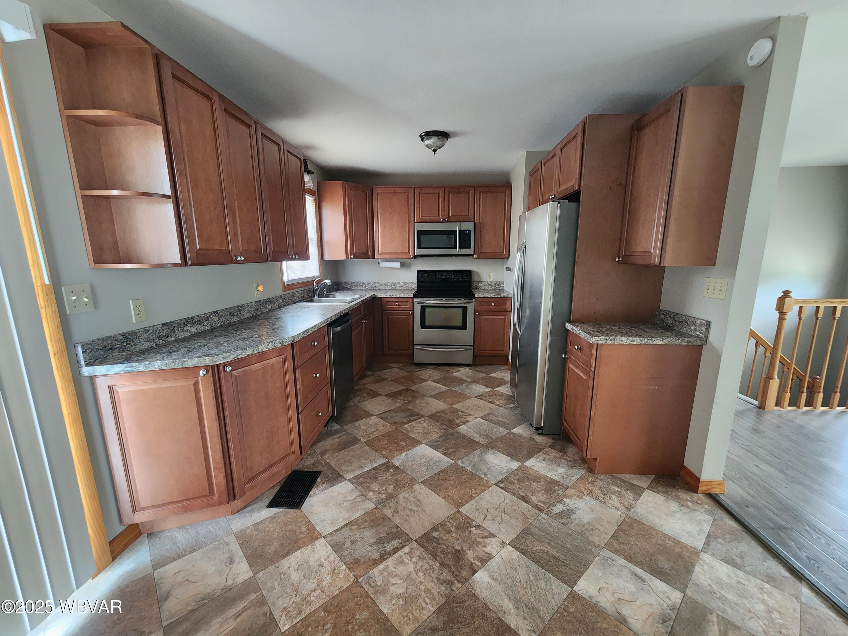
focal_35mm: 13
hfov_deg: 106.2
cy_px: 318
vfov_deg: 89.9
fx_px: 318
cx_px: 424
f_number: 2.2
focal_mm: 2.2
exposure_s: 1/30
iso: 400
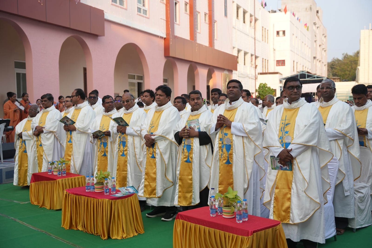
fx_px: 461
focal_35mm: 45
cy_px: 124
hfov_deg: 44.0
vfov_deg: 30.1
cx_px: 186
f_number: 3.5
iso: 200
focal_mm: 44.6
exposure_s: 1/400
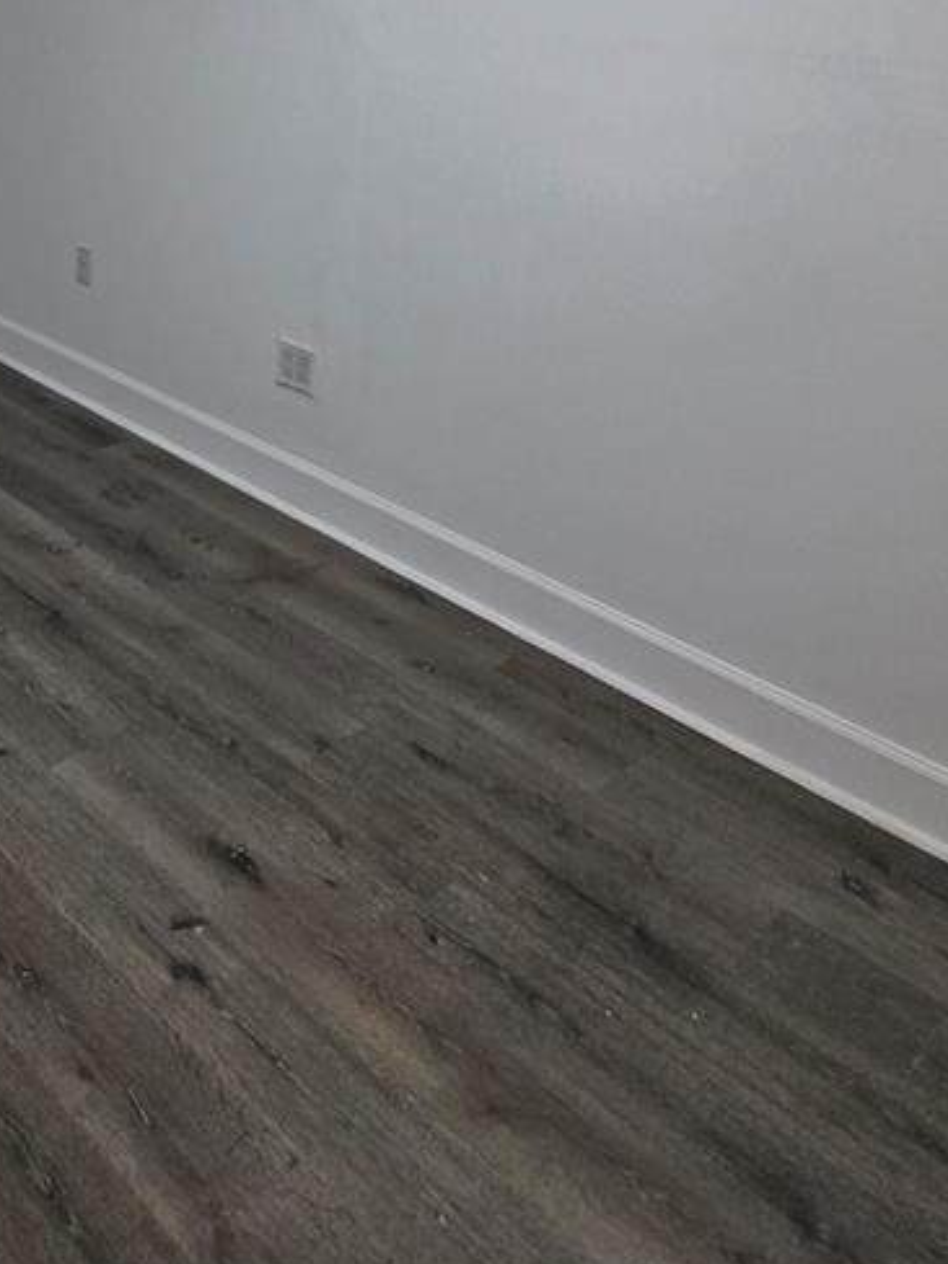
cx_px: 49
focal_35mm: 32
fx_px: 1168
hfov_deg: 40.0
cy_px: 34
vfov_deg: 48.1
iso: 50
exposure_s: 1/120
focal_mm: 2.2
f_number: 1.9
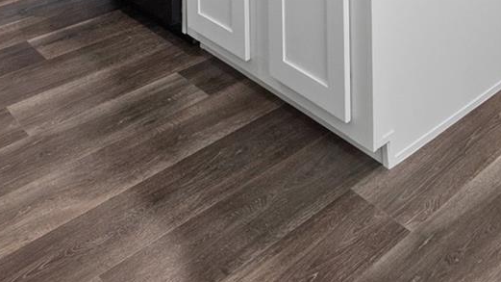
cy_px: -125
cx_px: 327
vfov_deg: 22.4
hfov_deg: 44.9
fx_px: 598
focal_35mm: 45
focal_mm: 14
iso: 400
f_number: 8
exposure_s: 1/30
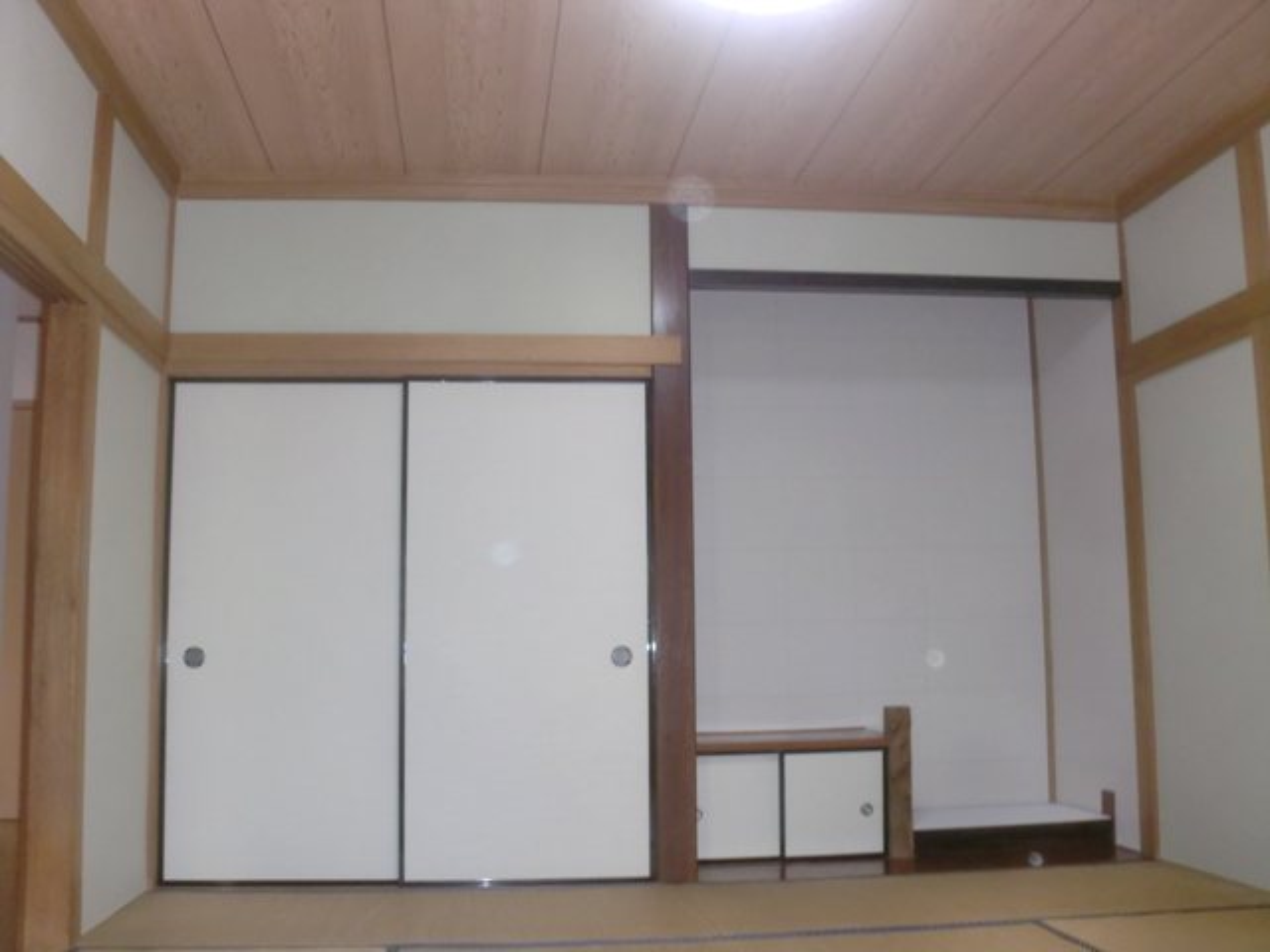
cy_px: 476
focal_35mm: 35
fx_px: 1284
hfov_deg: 52.6
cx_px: 635
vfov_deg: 40.7
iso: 400
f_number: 3.1
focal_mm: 6.3
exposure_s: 1/60
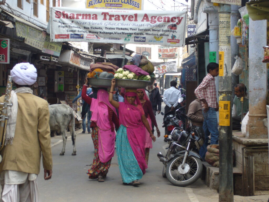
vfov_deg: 14.1
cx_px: 134
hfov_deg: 18.7
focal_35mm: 105
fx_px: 816
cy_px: 101
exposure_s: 1/50
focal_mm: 17.4
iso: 100
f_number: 5
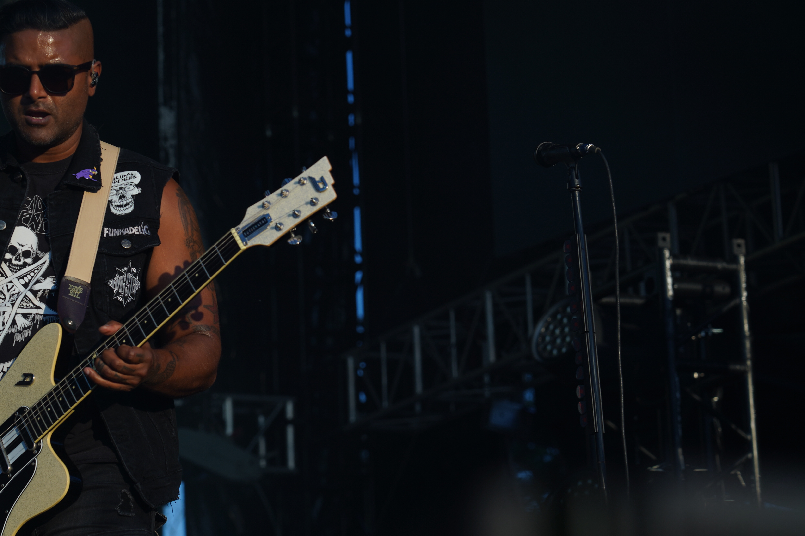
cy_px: 294
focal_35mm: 127
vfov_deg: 10.8
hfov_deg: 16.1
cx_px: 319
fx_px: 2840
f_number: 6.3
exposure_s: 1/320
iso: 100
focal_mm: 105
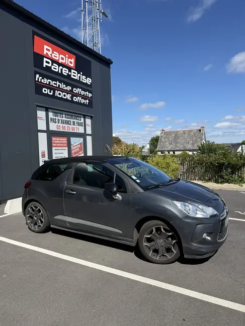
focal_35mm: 24
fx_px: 226
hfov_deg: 56.8
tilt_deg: -4.0
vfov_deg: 71.6
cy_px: 163
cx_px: 122
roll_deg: +1.2
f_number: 1.78
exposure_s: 1/4405
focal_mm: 6.76
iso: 80
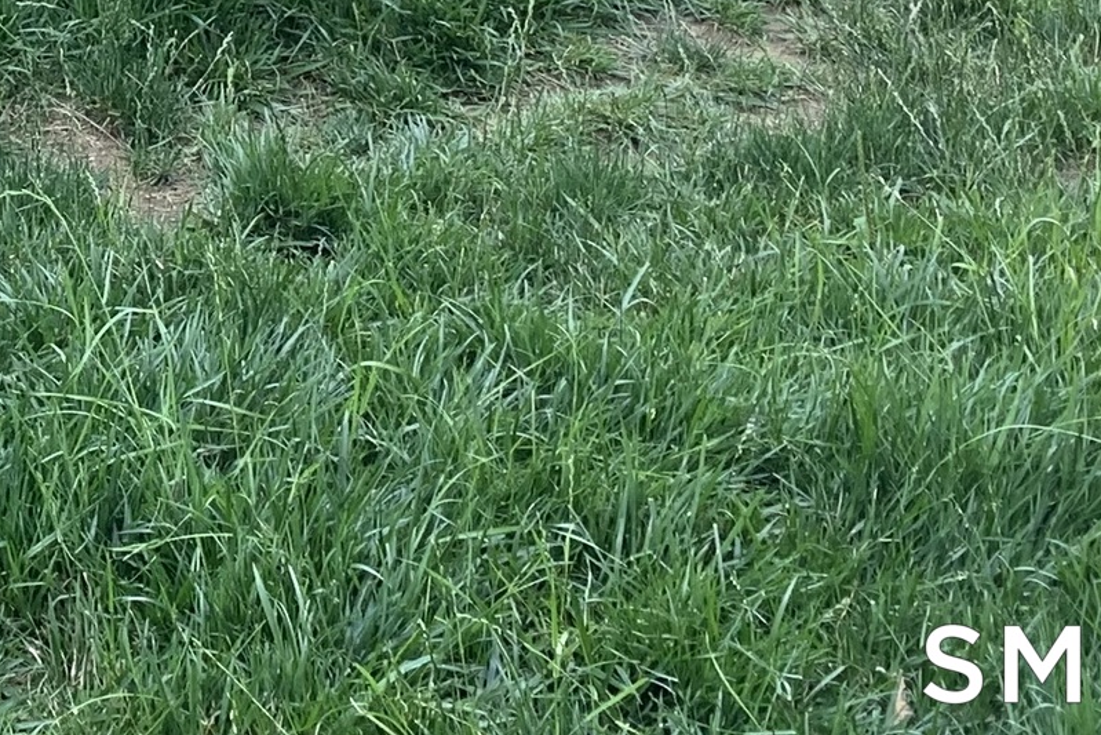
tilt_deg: -8.3
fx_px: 3181
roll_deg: +0.9
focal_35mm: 104
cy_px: -852
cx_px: -564
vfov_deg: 11.5
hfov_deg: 17.6
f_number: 1.8
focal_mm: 4.25
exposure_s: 1/122
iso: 25
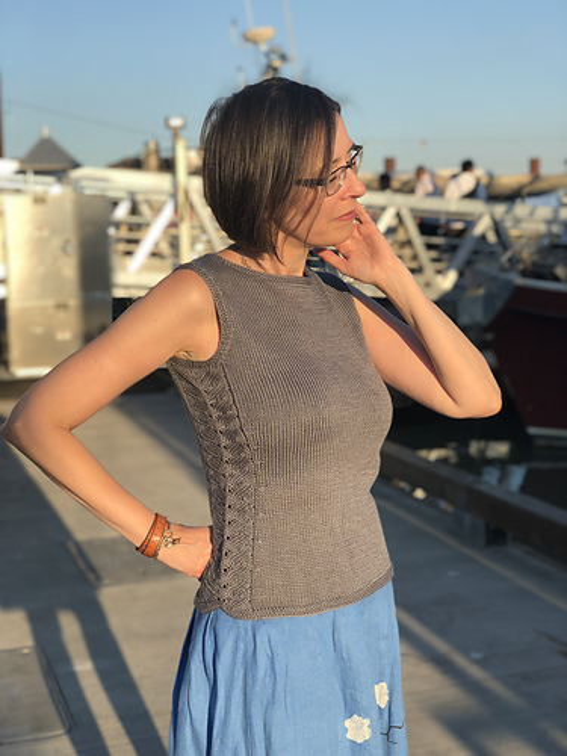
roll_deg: +0.7
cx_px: 284
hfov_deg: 28.0
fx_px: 1136
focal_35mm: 52
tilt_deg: -7.2
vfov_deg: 36.8
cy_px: 378
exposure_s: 1/665
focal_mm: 6
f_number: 2.4
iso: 16
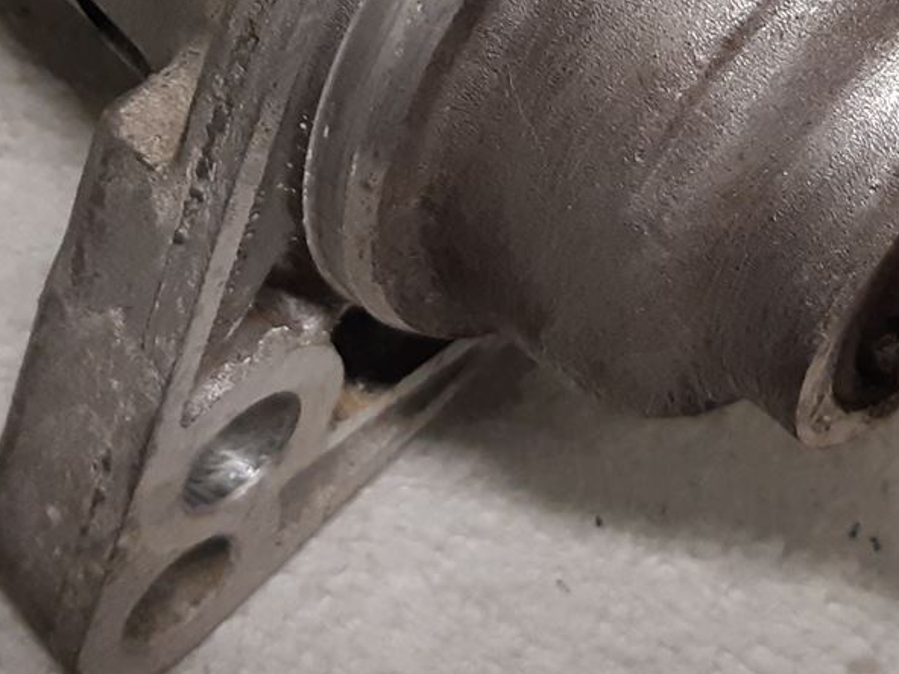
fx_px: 2337
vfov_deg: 15.6
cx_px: 248
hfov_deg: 21.6
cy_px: -203
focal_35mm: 90
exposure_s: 1/50
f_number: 1.7
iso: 160
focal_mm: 3.93
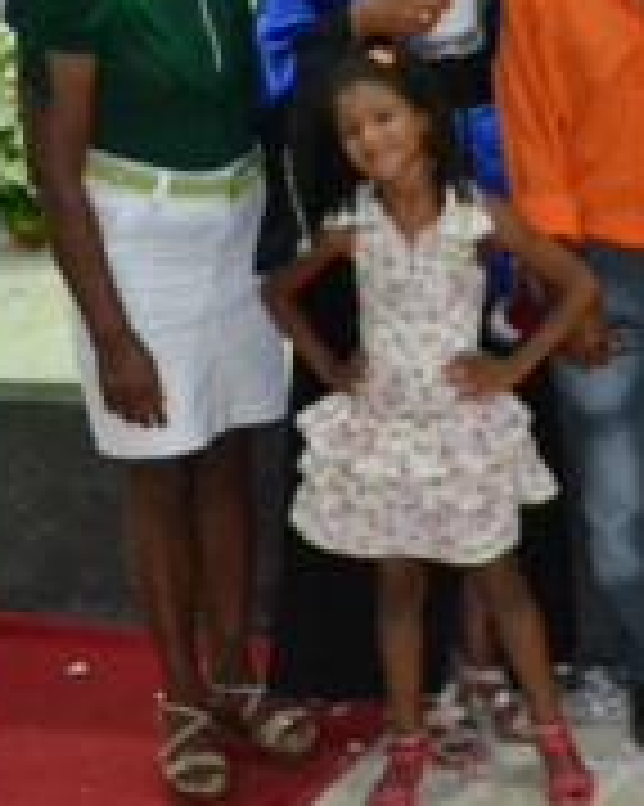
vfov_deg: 18.6
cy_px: 137
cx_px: 775
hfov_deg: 14.6
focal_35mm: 102
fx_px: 2432
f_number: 4.2
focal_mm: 26
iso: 3200
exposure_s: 1/60
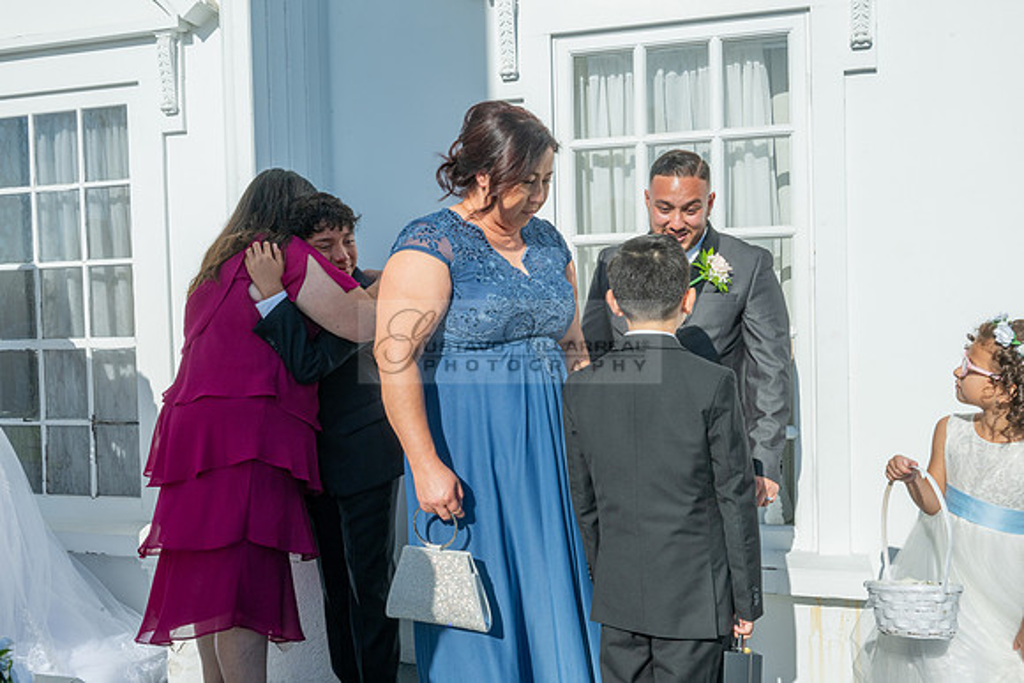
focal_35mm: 31
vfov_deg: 42.3
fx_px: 882
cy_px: 342
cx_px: 512
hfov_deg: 60.3
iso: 250
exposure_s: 1/200
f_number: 18
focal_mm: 31
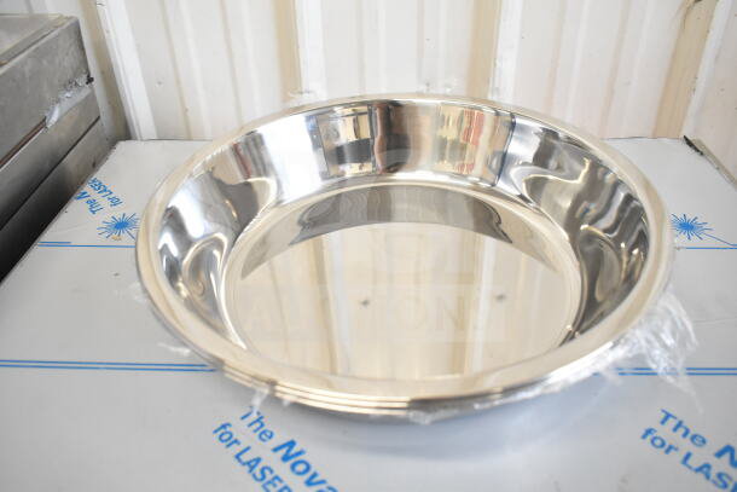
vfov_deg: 43.6
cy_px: 246
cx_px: 368
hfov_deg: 61.9
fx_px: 614
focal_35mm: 30
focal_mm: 20
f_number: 4.5
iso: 1600
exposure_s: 1/80
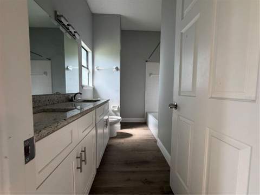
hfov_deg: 102.1
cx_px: 130
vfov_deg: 85.7
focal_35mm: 14
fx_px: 105
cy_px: 98
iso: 320
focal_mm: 2.22
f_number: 2.2
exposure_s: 1/102
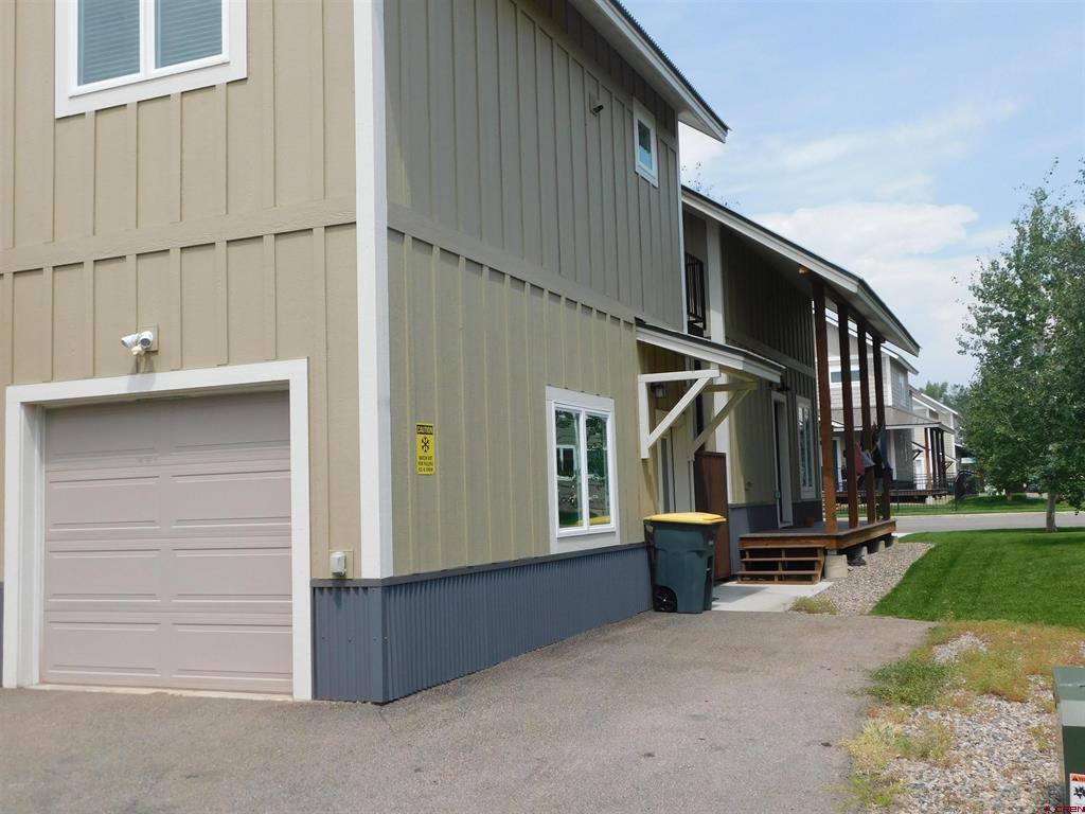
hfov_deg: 51.4
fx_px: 1128
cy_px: 407
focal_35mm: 36
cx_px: 542
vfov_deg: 39.7
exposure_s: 1/1000
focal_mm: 6.3
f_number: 3.5
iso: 125
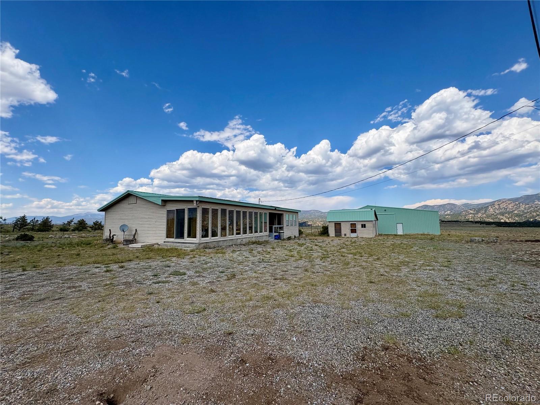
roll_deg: +1.1
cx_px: 270
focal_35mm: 14
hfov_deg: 102.1
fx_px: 218
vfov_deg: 85.7
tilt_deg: +5.3
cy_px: 202
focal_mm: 2.22
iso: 50
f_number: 2.2
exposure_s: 1/2874
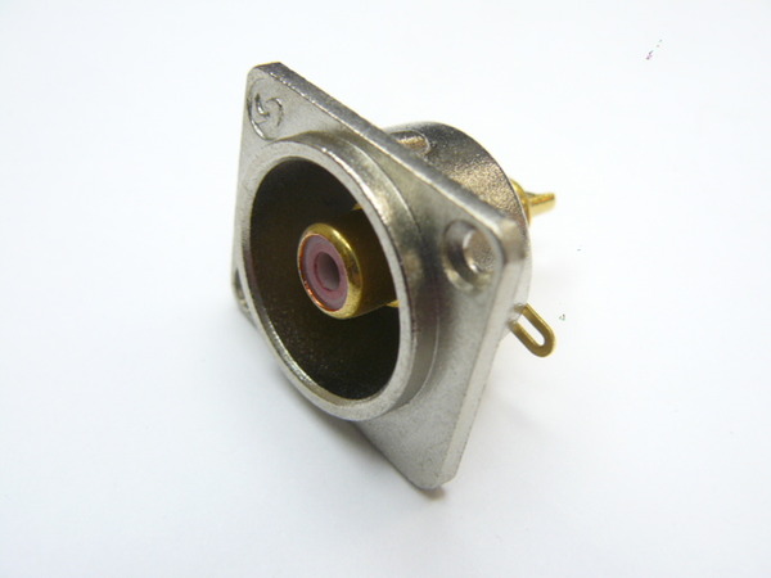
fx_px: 802
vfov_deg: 39.7
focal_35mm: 36
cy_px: 289
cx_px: 386
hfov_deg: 51.4
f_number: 3.2
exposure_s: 1/25
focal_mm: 6
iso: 100
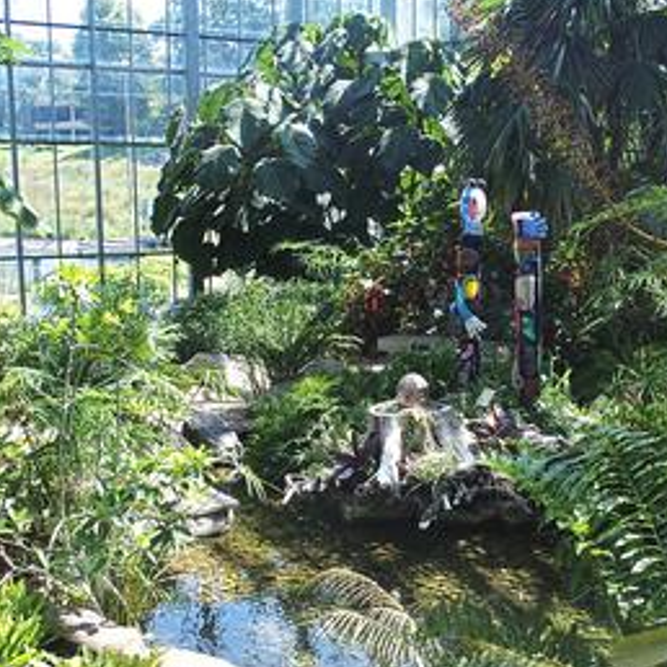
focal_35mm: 48
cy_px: 370
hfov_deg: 35.3
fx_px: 1046
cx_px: 385
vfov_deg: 35.3
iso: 100
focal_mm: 7.4
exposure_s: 1/250
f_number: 3.5
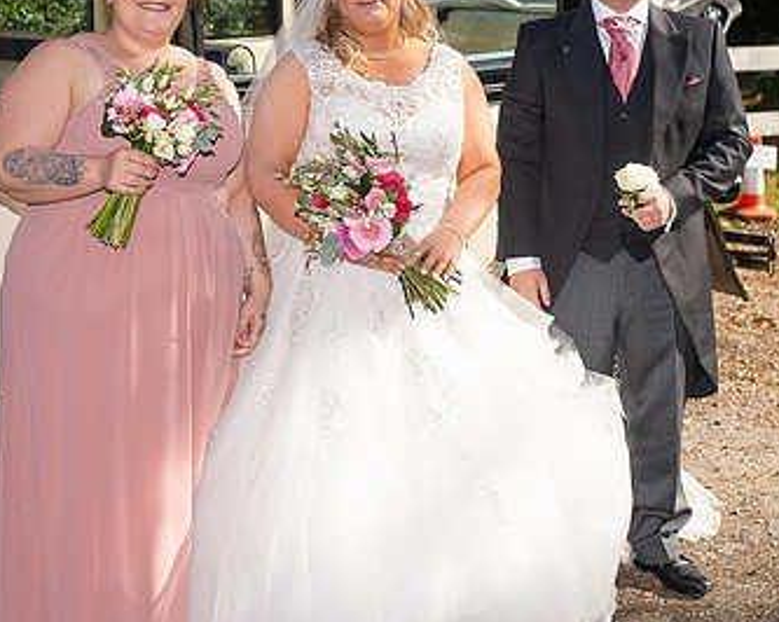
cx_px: 334
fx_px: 1682
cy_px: 205
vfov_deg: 20.9
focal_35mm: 73
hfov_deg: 26.0
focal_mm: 35
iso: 100
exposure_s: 1/1600
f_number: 3.2
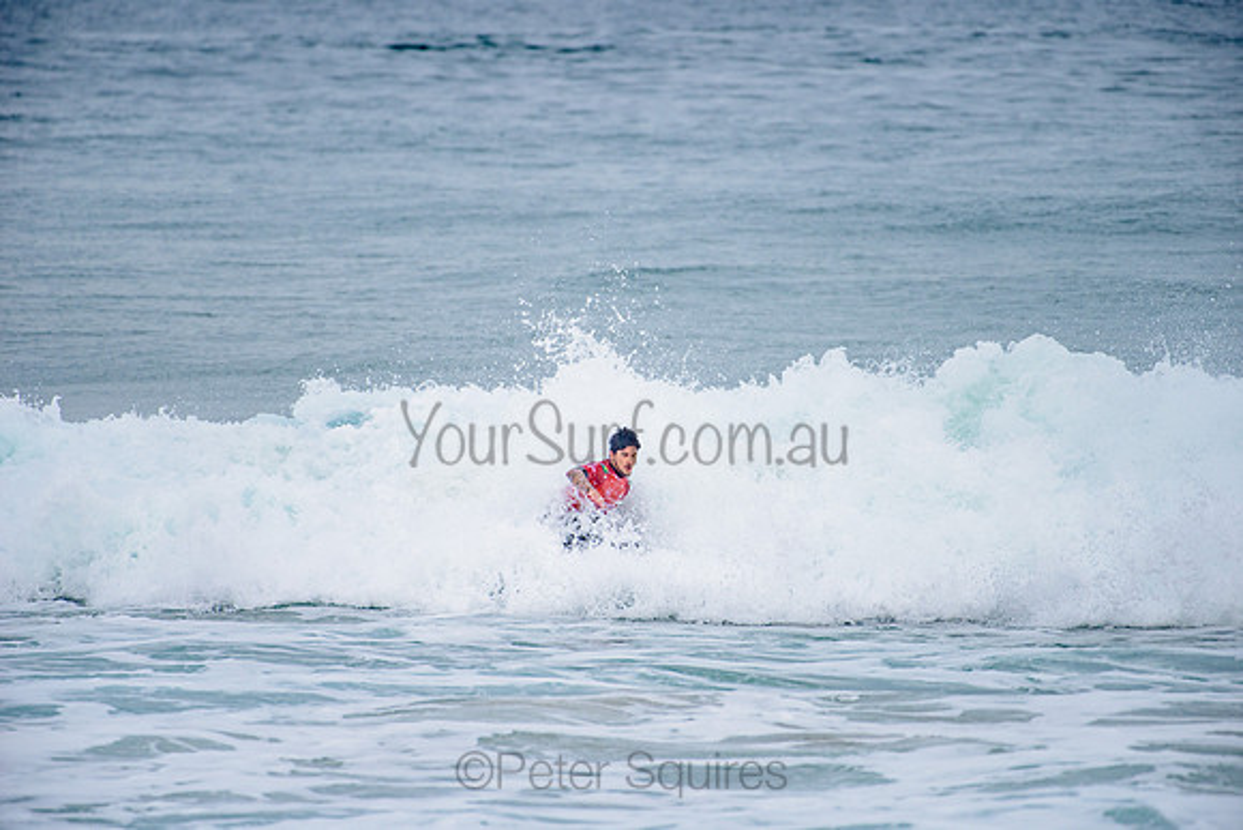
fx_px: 17270
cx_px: 622
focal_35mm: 500
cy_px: 415
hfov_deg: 4.1
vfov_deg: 2.8
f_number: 5.6
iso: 400
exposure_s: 1/2000
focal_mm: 500
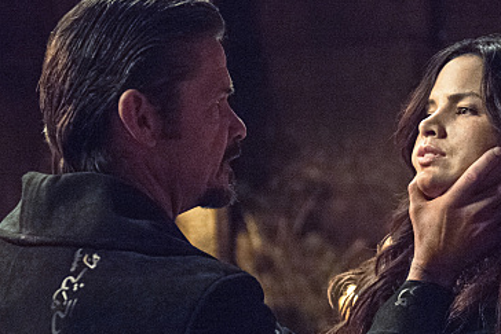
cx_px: 394
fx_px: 1378
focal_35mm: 99
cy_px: 267
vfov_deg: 13.8
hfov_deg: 20.4
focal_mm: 45
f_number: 2.8
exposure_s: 1/100
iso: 6400
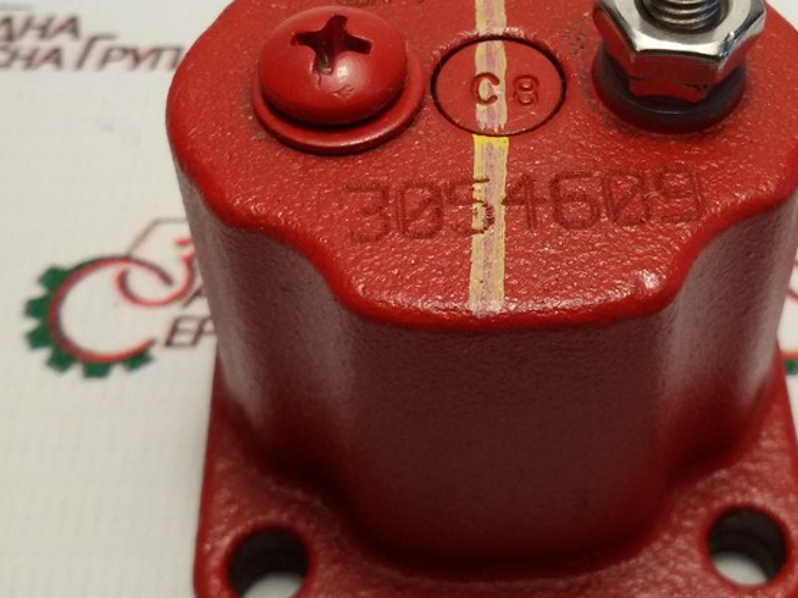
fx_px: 1290
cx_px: 517
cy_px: 222
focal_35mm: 56
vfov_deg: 26.0
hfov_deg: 34.1
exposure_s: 1/100
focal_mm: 2.93
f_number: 2.4
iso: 64
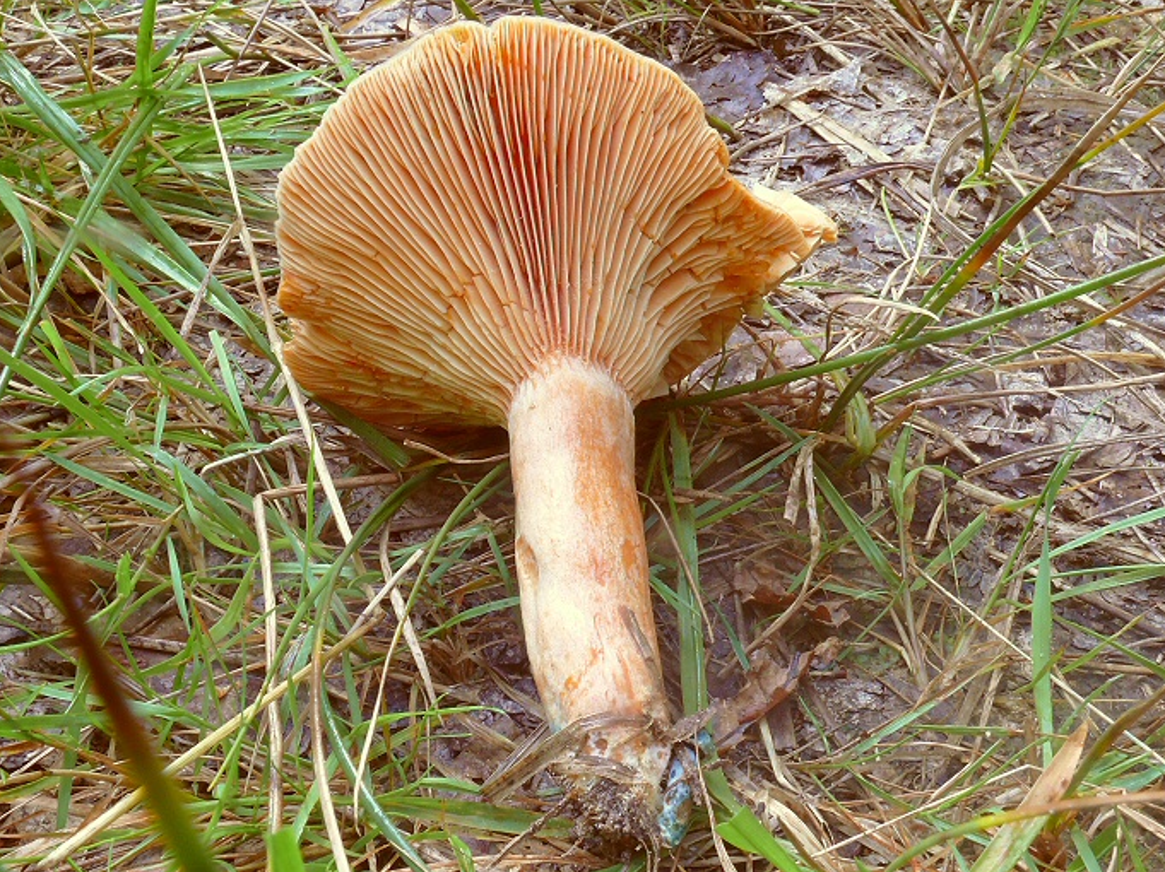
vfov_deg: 39.6
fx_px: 1211
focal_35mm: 36
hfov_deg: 51.4
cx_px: 571
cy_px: 437
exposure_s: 1/2.5
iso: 100
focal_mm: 7.4
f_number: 11
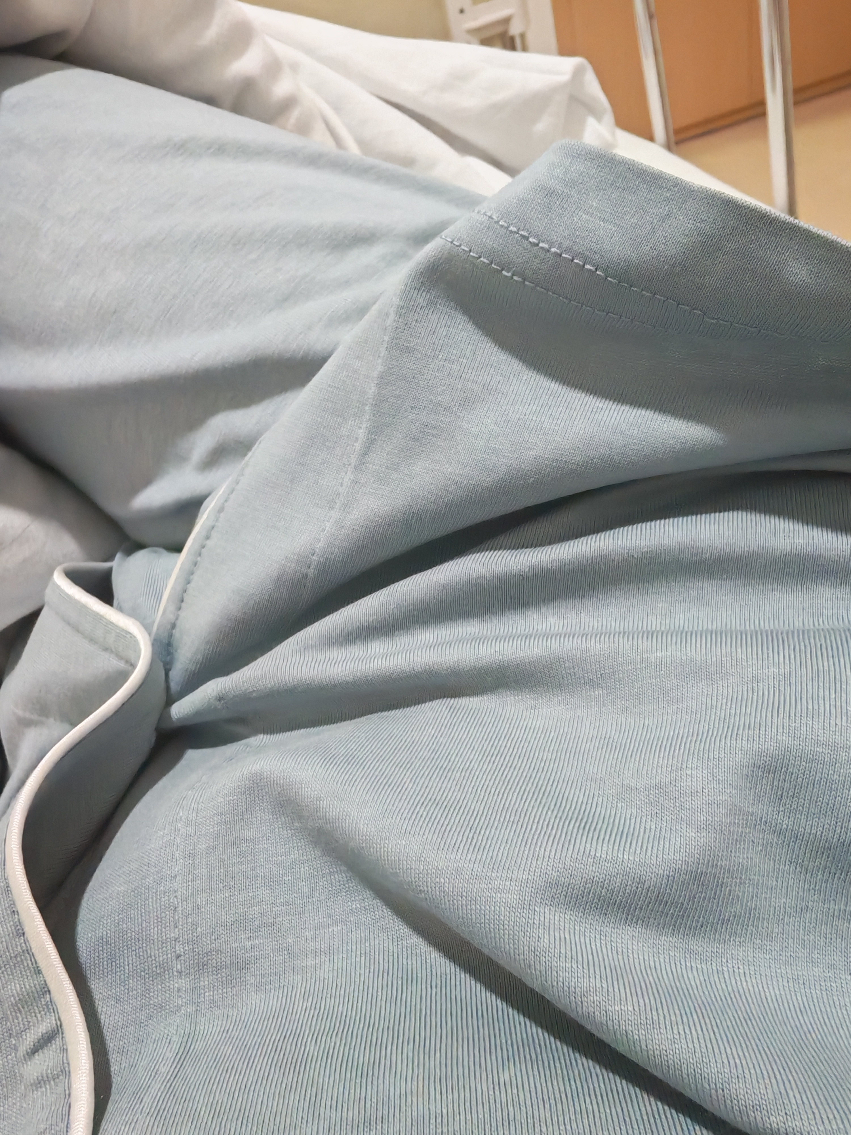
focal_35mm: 24
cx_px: 426
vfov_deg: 71.6
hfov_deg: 56.8
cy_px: 568
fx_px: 787
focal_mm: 1.96
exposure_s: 1/50
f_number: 2.2
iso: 640
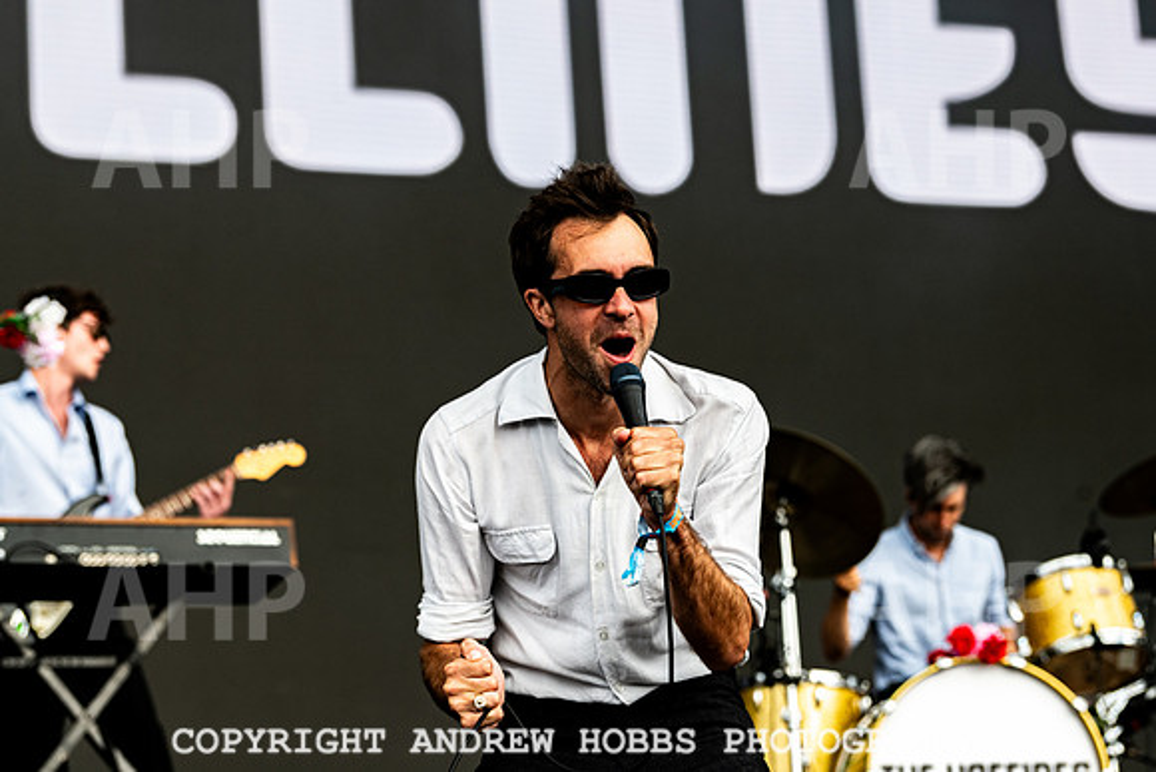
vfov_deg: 11.7
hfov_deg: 17.4
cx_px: 593
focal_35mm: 117
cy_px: 386
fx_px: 3767
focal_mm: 112
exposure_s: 1/1250
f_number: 5
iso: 250
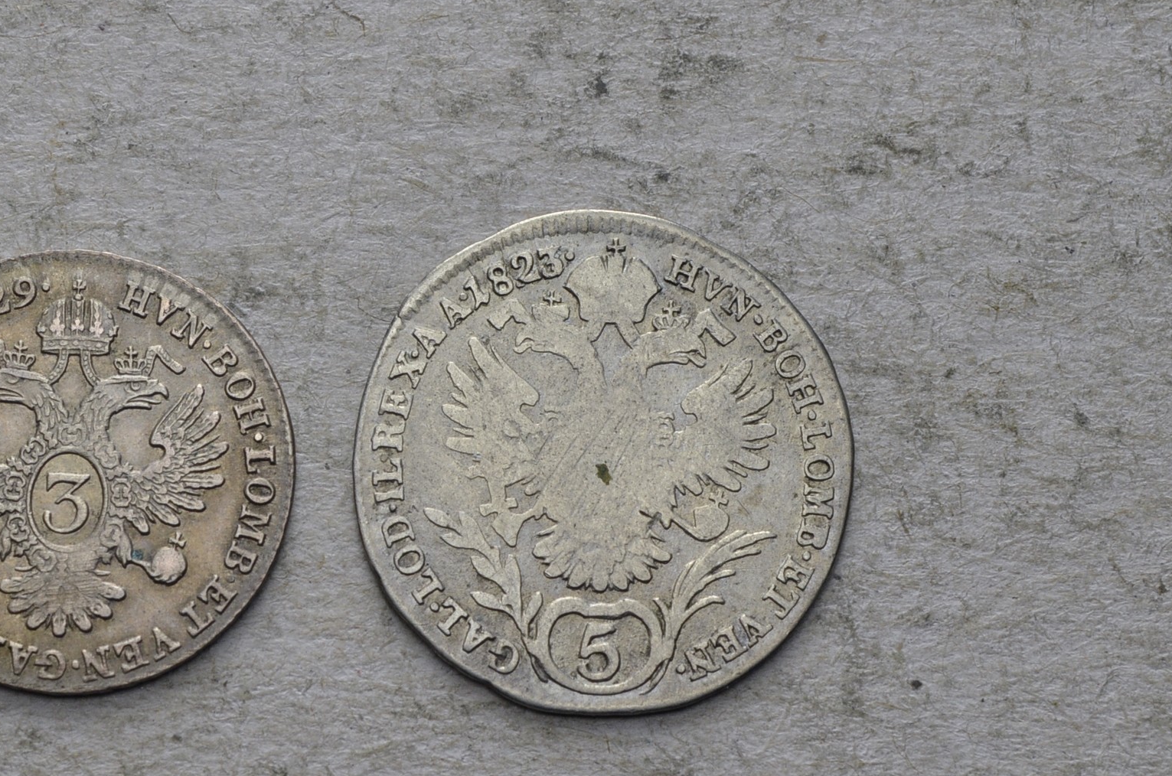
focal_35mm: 133
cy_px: 415
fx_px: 4315
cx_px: 276
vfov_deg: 10.3
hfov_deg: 15.4
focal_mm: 55
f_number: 14
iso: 400
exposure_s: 1/250
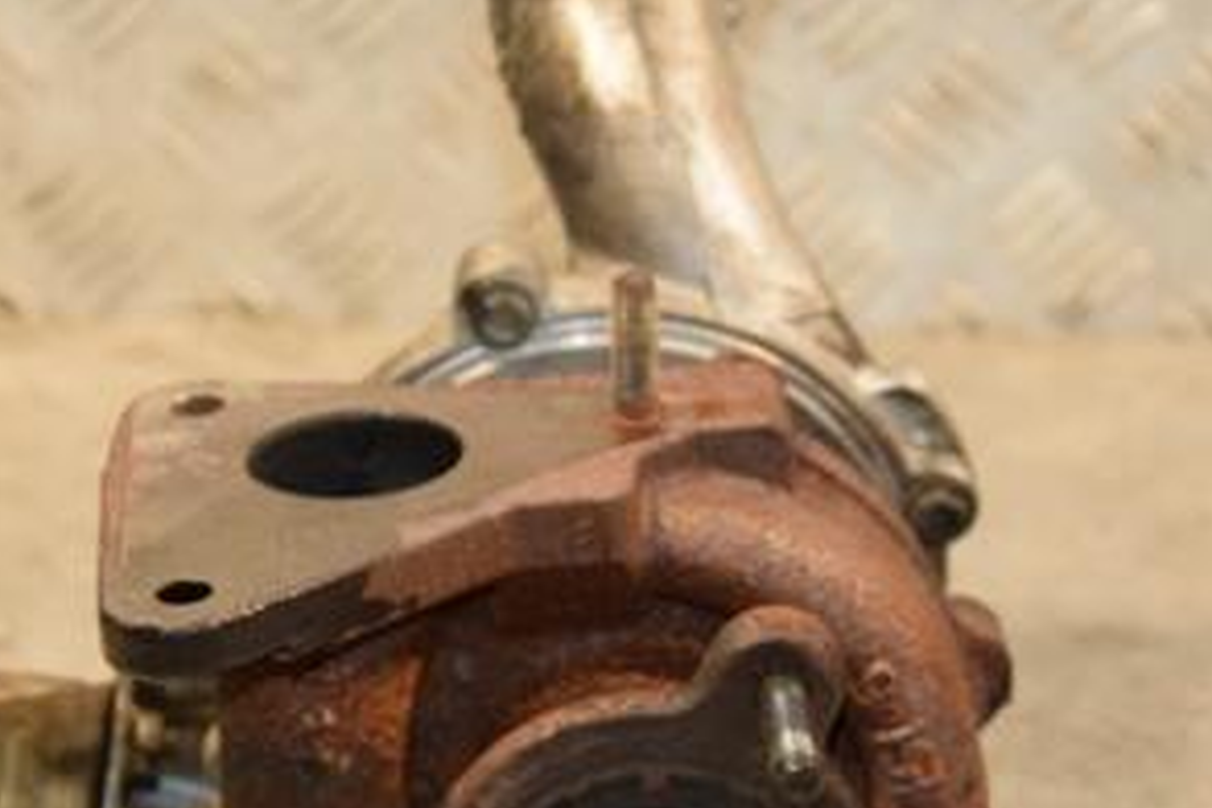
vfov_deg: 9.3
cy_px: 478
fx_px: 4949
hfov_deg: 14.0
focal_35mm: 147
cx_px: 676
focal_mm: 48
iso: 800
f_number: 4.8
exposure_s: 1/100
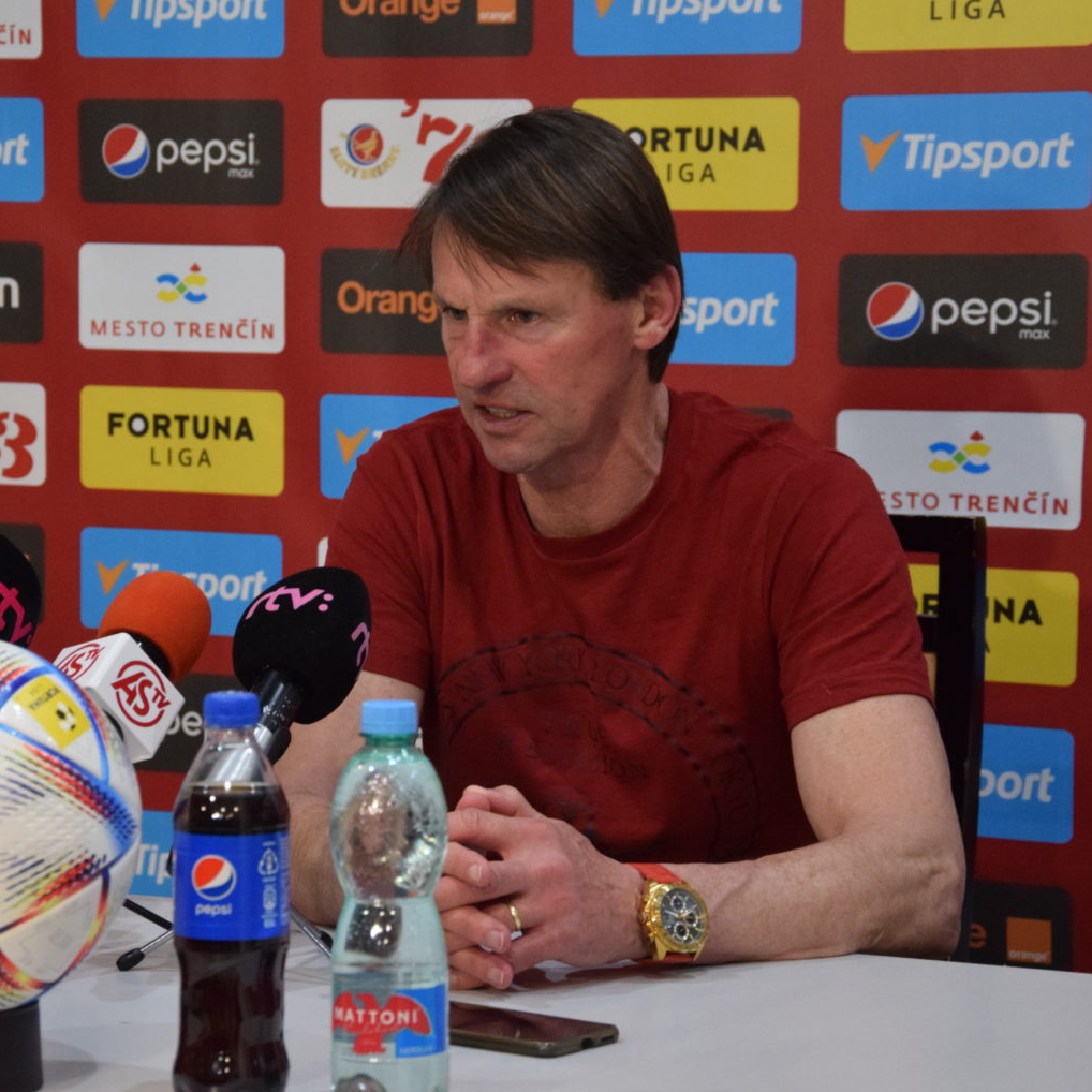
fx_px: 4533
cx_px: 356
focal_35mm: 127
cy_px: 547
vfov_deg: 13.7
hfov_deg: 13.7
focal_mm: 66
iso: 2000
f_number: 5.3
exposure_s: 1/80
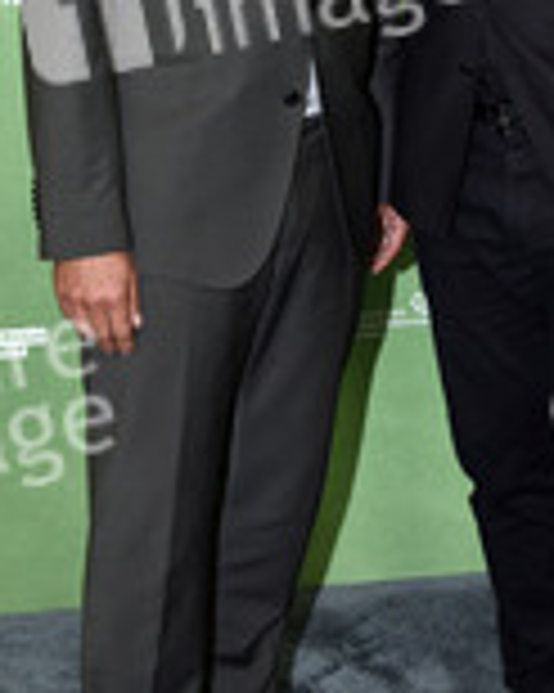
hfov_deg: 18.4
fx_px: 1703
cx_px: 374
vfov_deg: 22.9
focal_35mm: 83
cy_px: 202
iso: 500
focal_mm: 34
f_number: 6.3
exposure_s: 1/125
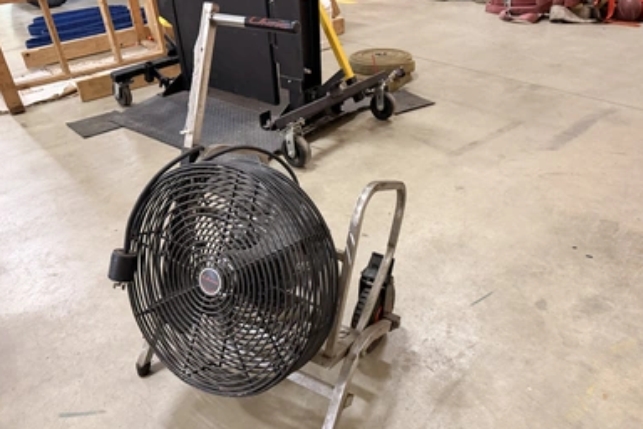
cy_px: 231
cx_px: 325
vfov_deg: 49.5
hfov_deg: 69.4
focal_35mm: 26
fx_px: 464
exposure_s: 1/60
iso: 640
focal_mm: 6.76
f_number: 1.78
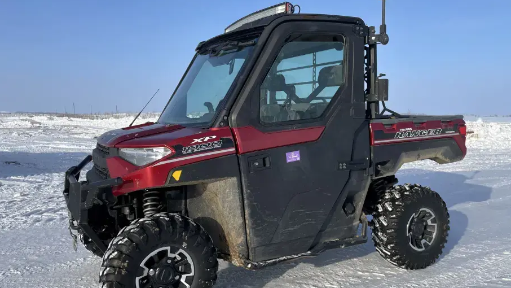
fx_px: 407
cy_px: 156
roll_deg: +1.1
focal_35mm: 30
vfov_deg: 38.9
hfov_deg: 64.3
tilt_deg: -5.2
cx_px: 250
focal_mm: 4.2
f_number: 1.6
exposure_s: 1/4292
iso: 32
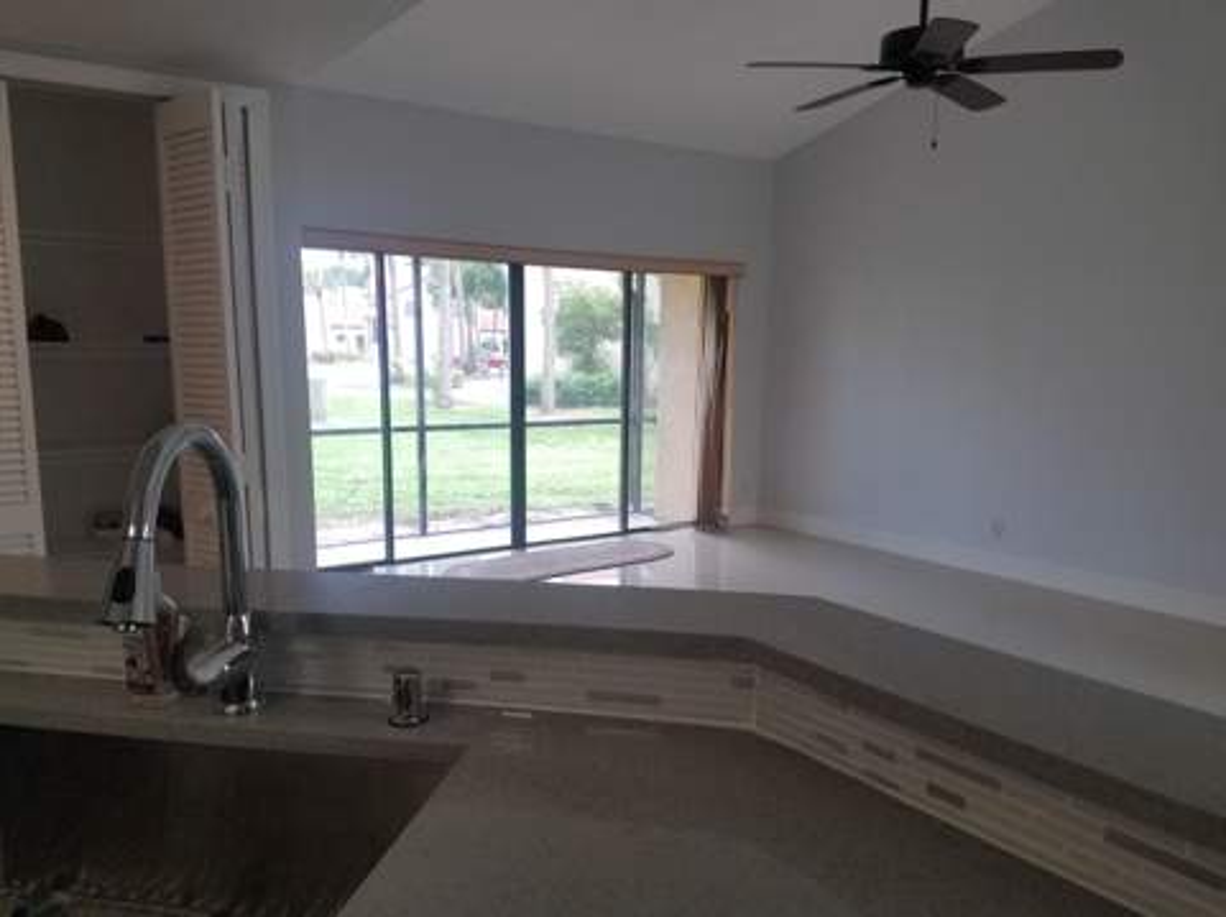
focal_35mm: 26
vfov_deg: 53.0
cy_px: 458
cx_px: 613
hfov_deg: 67.4
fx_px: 920
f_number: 1.7
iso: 64
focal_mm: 4.2
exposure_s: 1/60
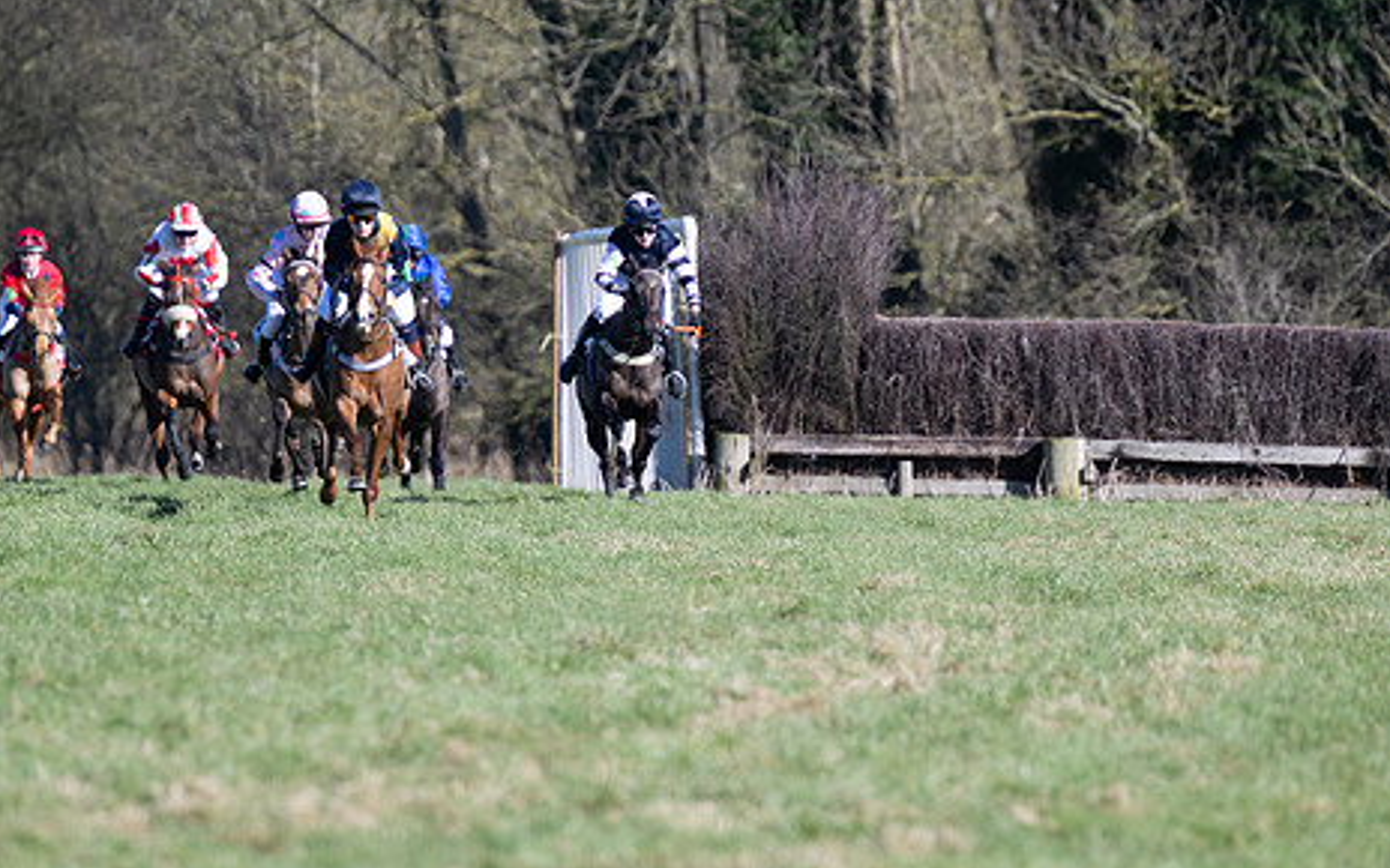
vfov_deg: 2.9
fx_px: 17350
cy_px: 371
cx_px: 530
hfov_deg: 4.6
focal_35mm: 458
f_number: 4
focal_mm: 240
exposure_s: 1/1000
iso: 160
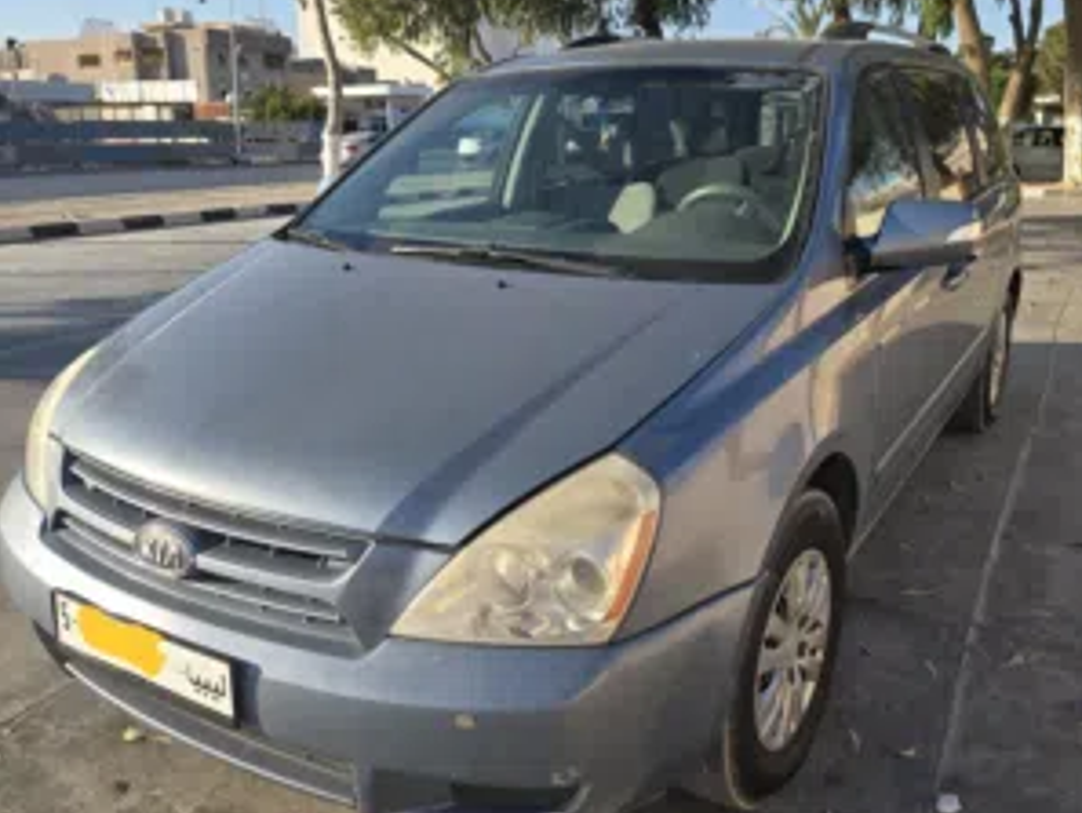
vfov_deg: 45.4
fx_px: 969
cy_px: 350
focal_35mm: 31
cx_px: 543
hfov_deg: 58.3
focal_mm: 6.3
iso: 12
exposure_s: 1/435
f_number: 1.7
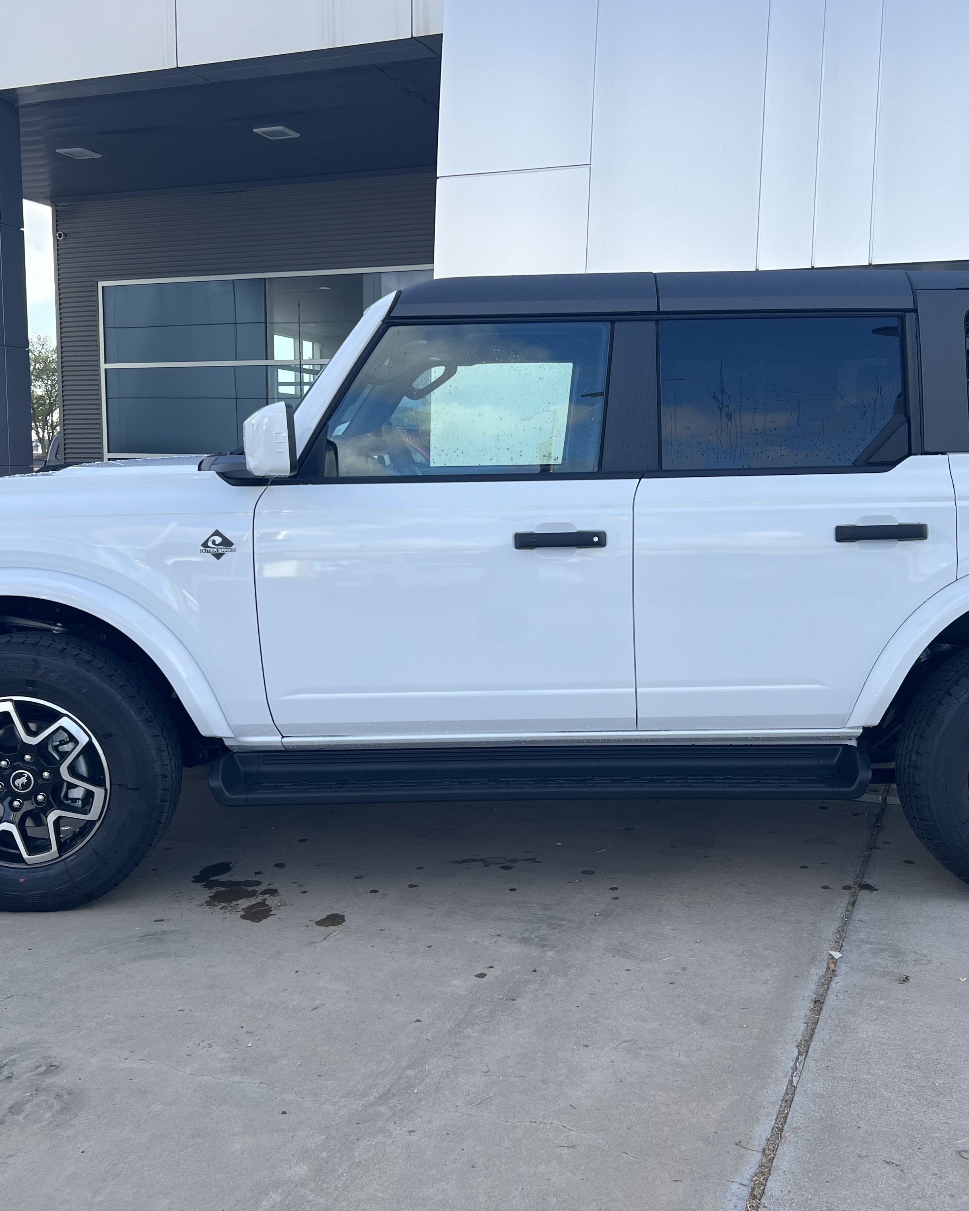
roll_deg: -0.8
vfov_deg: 52.8
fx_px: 1219
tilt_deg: -6.6
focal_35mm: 34
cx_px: 542
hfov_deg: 43.3
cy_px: 608
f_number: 1.5
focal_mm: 5.7
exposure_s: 1/1135
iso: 50
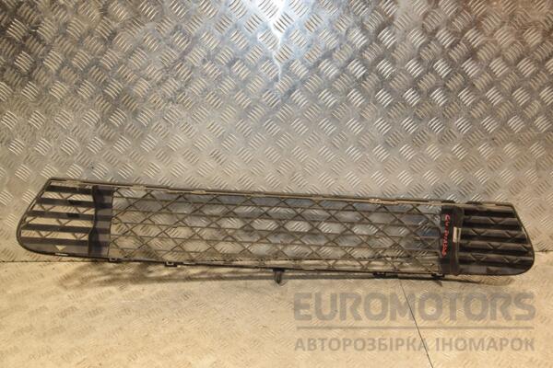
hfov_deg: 59.5
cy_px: 184
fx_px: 484
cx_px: 276
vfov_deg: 41.7
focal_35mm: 32
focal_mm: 21
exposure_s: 1/200
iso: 800
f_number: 5
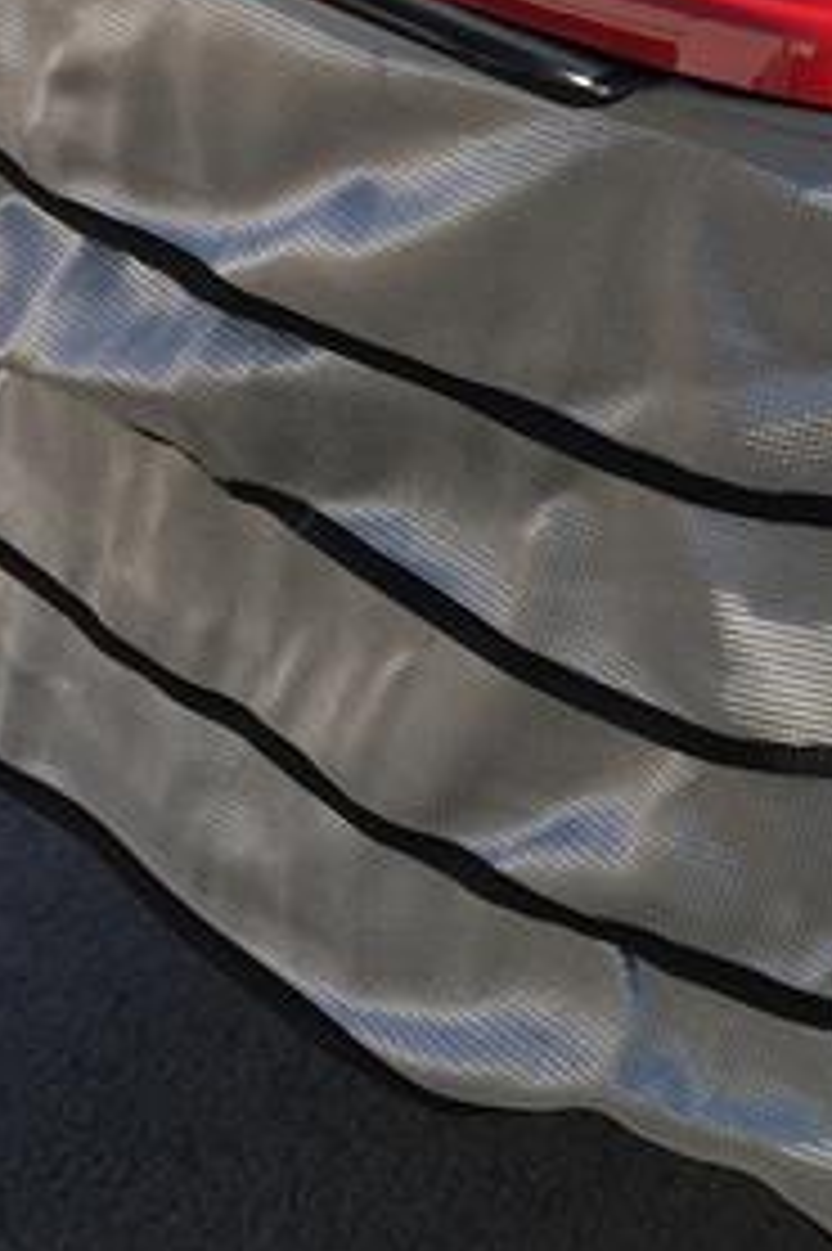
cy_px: -122
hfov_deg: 12.0
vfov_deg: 19.0
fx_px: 3575
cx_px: 1588
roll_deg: +2.0
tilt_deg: -18.7
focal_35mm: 103
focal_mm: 4.15
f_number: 2.2
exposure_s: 1/864
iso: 25
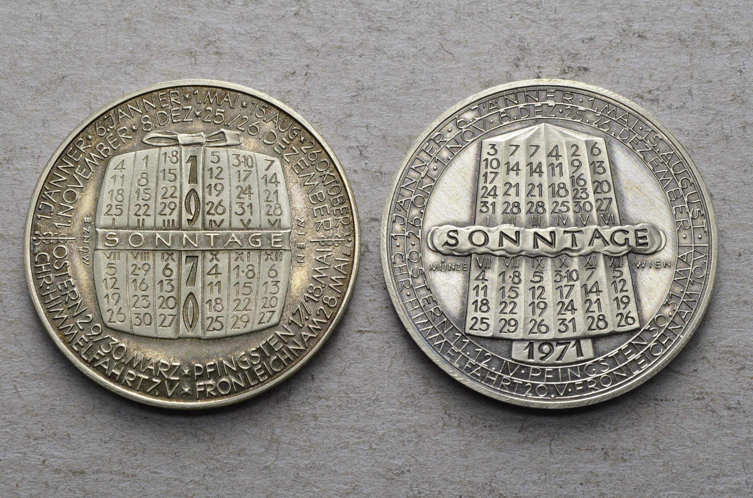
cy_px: 249
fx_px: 1503
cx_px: 376
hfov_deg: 28.1
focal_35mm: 72
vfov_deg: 18.8
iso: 400
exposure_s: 1/250
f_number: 14
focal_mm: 48
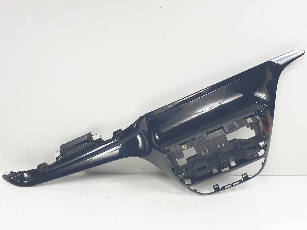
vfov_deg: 53.1
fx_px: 231
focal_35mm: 26
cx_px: 154
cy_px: 115
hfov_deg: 67.3
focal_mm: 4.3
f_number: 2.4
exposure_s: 1/140
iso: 50
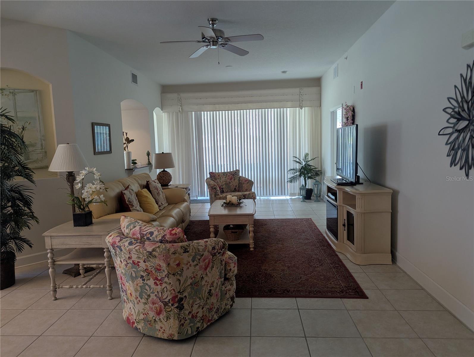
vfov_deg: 56.9
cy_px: 178
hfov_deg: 71.5
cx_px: 237
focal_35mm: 24
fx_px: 329
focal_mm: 6.81
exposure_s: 1/24
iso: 71
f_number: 1.85
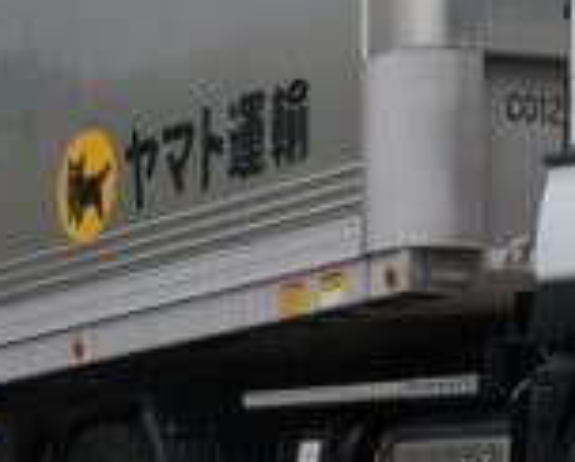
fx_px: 4498
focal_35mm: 264
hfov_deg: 7.3
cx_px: 579
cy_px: 180
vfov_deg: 5.9
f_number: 4
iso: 2500
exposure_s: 1/160
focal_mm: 57
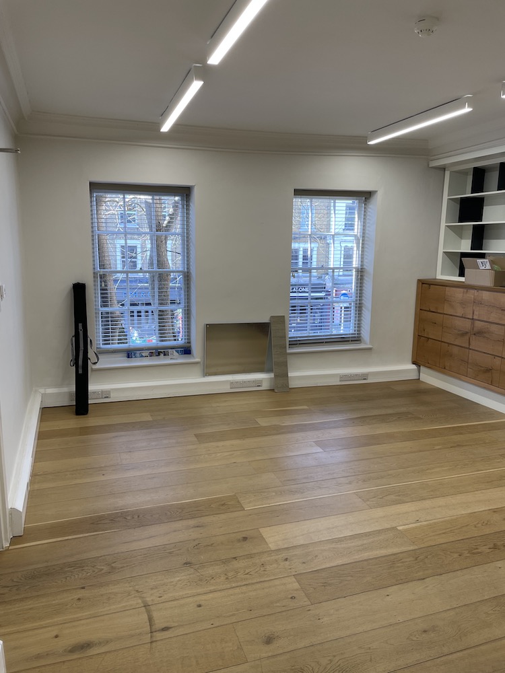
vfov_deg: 67.3
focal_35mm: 26
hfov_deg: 53.1
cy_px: 336
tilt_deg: -10.9
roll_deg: -0.4
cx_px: 252
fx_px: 506
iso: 32
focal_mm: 4.2
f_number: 1.6
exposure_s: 1/104
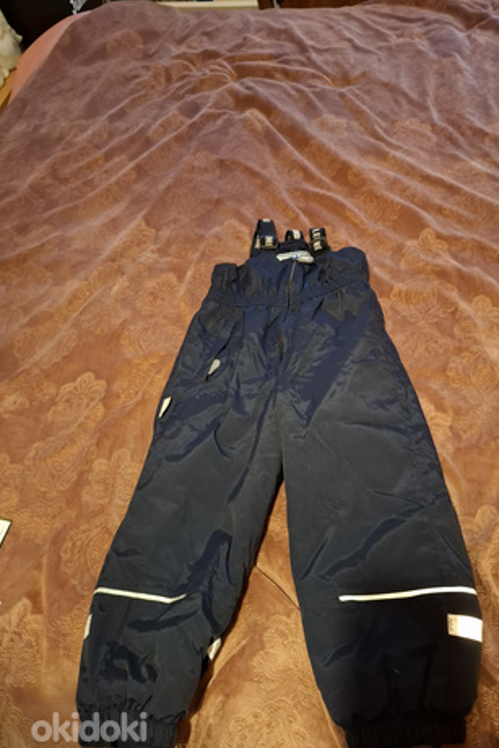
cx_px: 290
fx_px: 540
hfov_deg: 49.4
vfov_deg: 69.4
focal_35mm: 26
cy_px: 377
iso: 800
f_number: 1.8
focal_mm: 5.54
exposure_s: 1/25
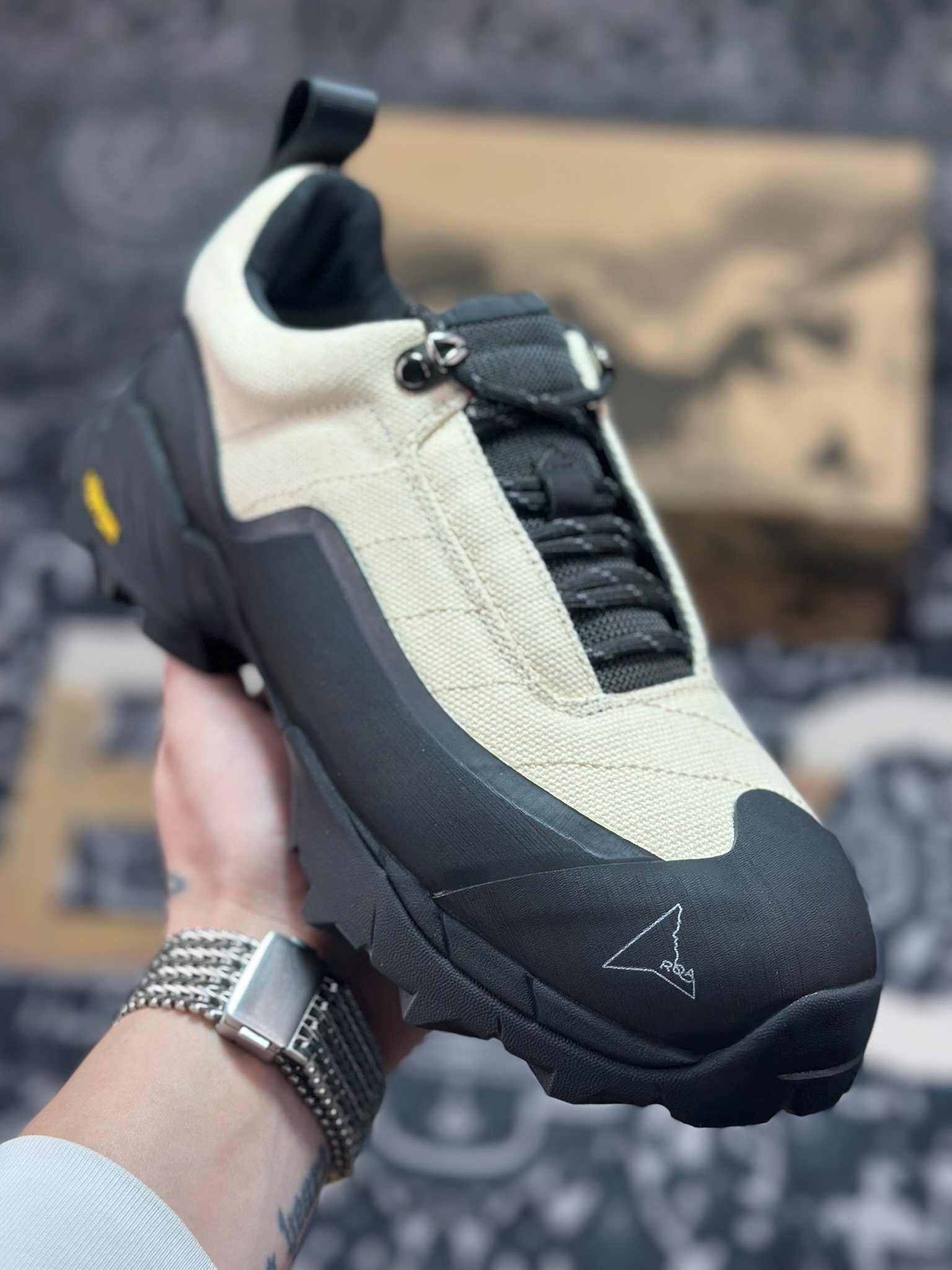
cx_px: 476
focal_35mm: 48
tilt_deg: -56.8
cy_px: 635
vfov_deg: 39.7
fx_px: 1760
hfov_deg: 30.3
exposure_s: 1/797
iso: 80
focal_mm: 6.86
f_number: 1.78
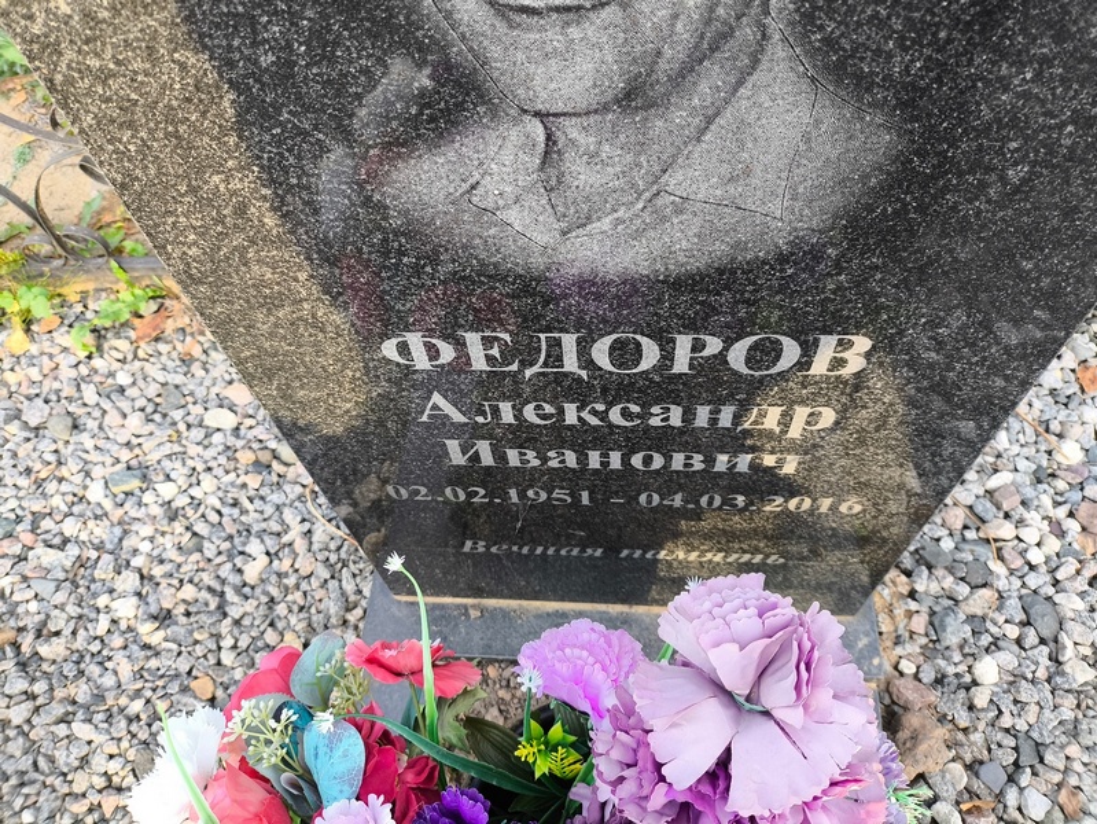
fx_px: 793
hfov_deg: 69.4
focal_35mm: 25
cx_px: 548
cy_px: 412
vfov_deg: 54.9
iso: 80
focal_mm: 4.71
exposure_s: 1/100
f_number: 1.7
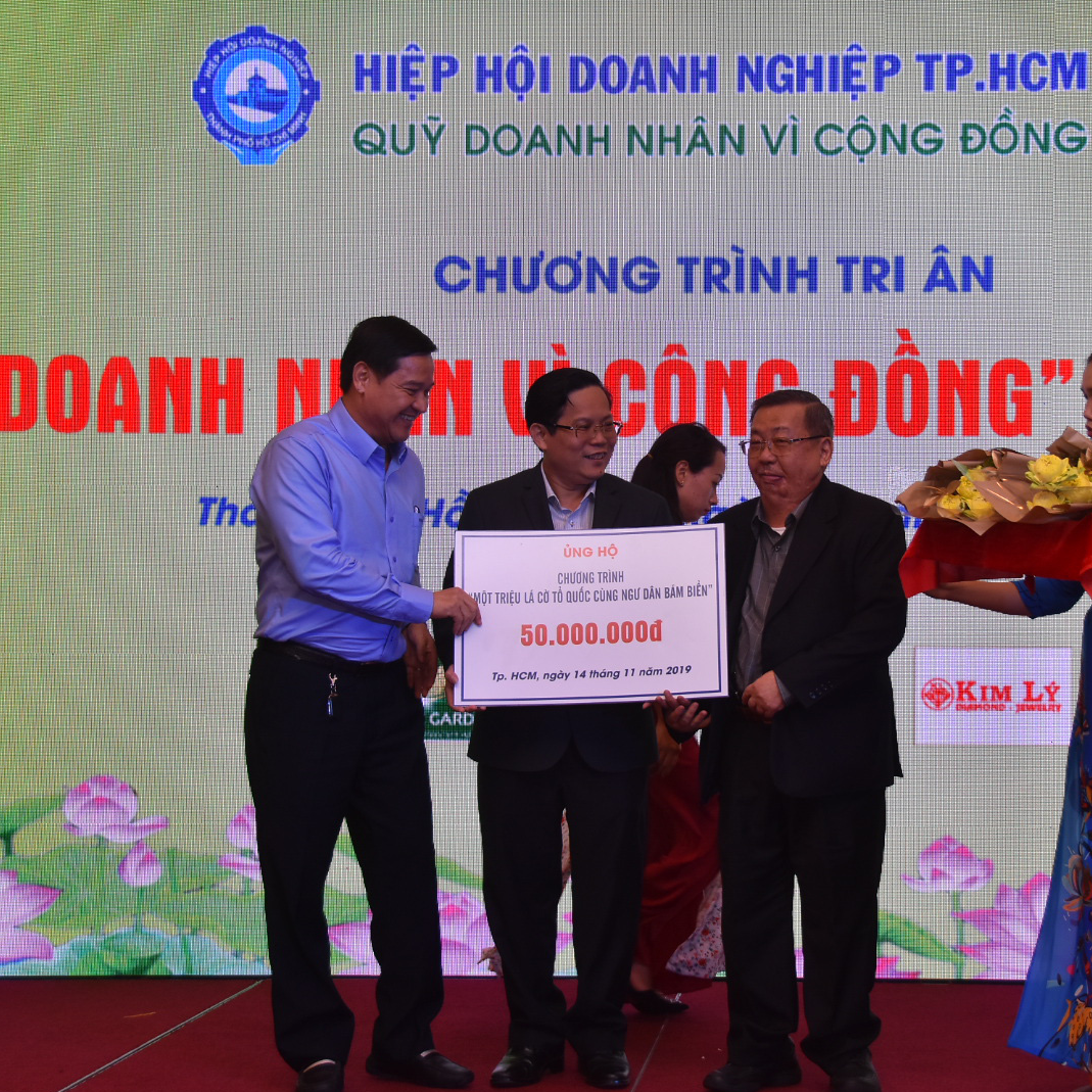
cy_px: 545
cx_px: 768
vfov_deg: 25.5
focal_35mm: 68
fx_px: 2414
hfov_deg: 25.3
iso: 400
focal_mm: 35
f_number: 5
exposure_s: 1/250
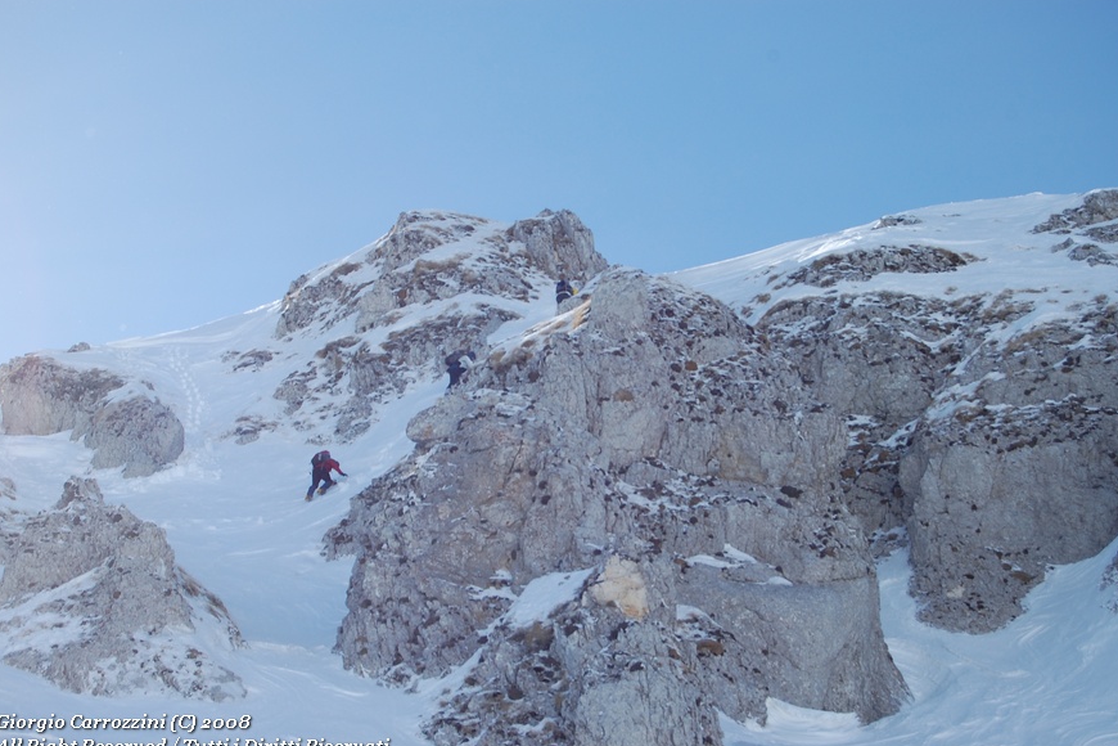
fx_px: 2656
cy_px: 377
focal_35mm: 86
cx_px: 564
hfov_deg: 23.8
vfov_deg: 16.0
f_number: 9
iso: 200
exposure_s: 1/320
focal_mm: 55
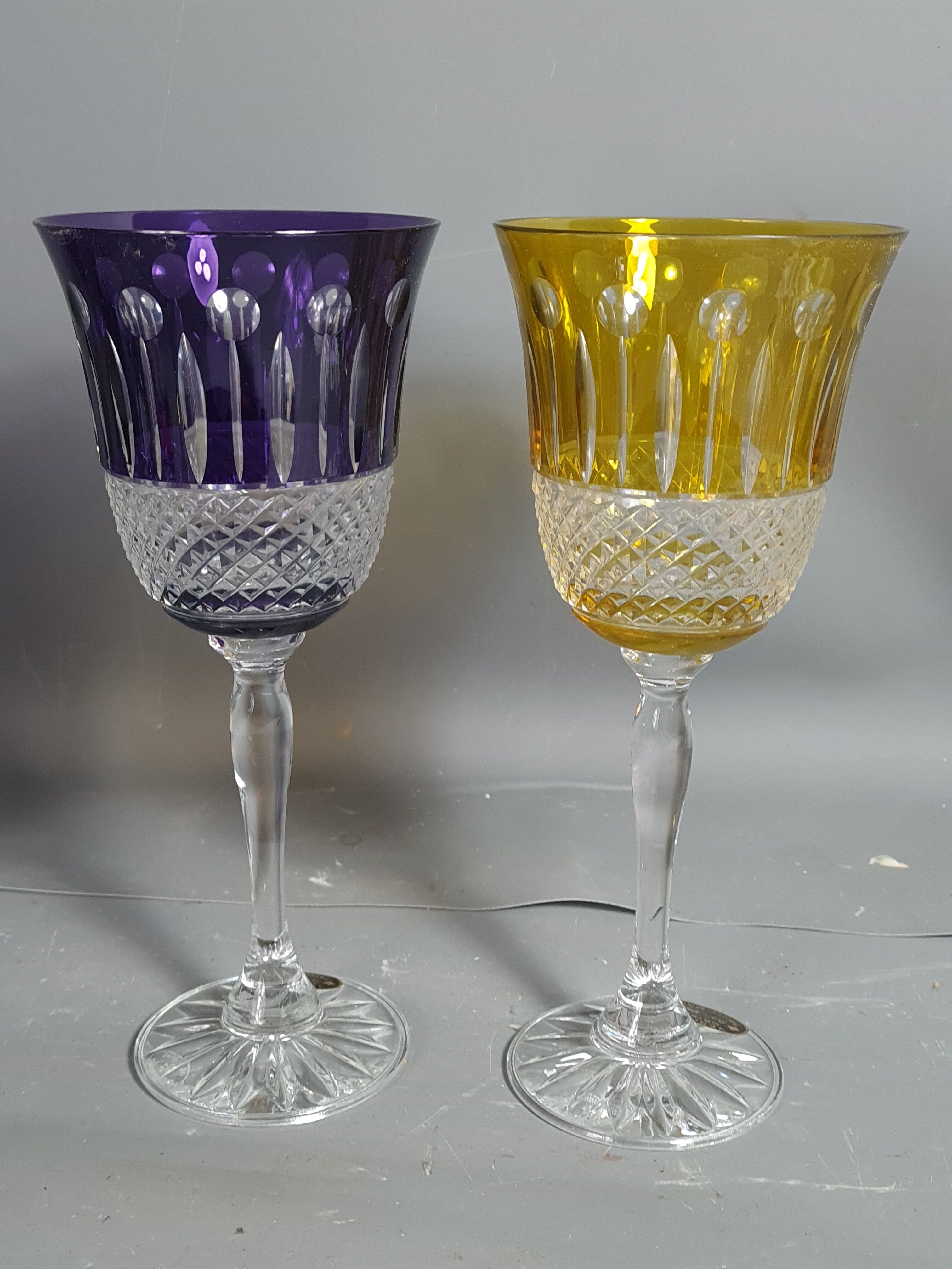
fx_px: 953
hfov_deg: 53.1
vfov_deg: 67.3
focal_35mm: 26
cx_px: 476
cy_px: 634
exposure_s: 1/50
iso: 100
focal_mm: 5.4
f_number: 1.8
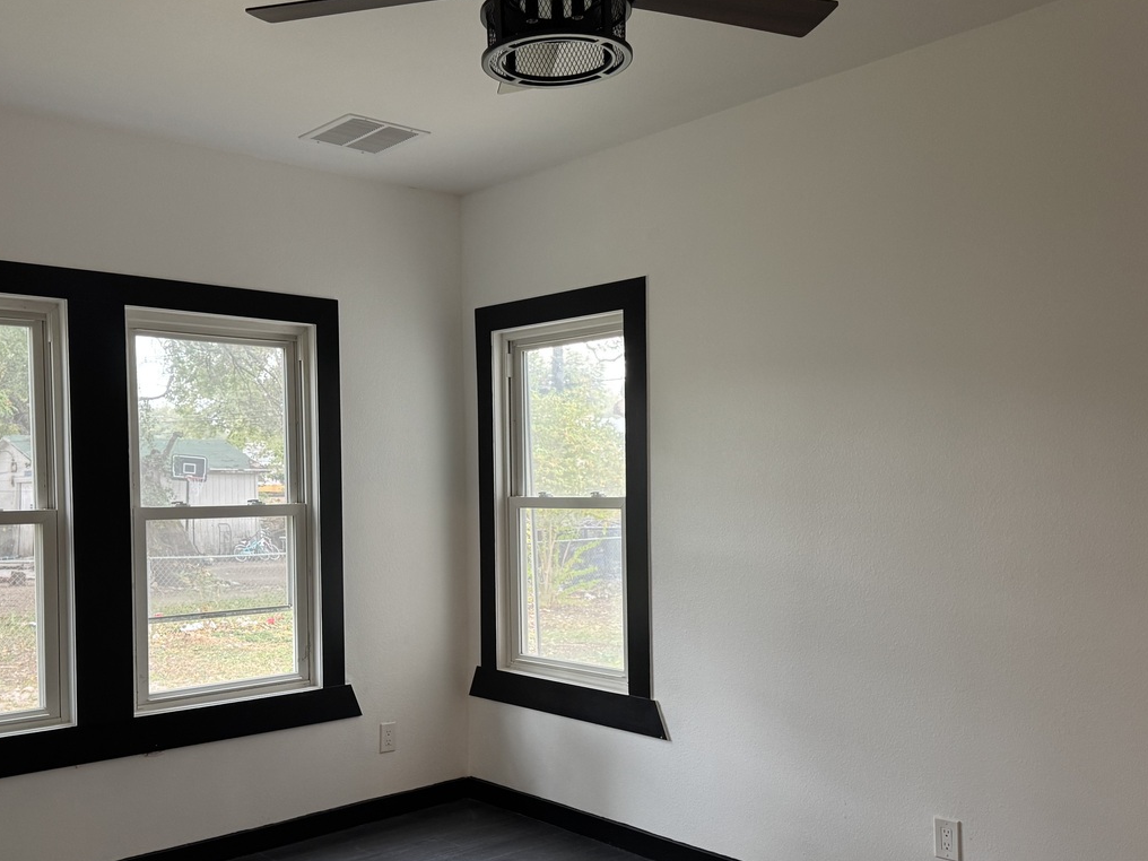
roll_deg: +0.7
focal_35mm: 34
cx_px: 492
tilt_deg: -1.6
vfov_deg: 41.7
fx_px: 1128
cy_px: 504
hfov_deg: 53.8
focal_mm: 6.76
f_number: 1.78
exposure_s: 1/60
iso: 200
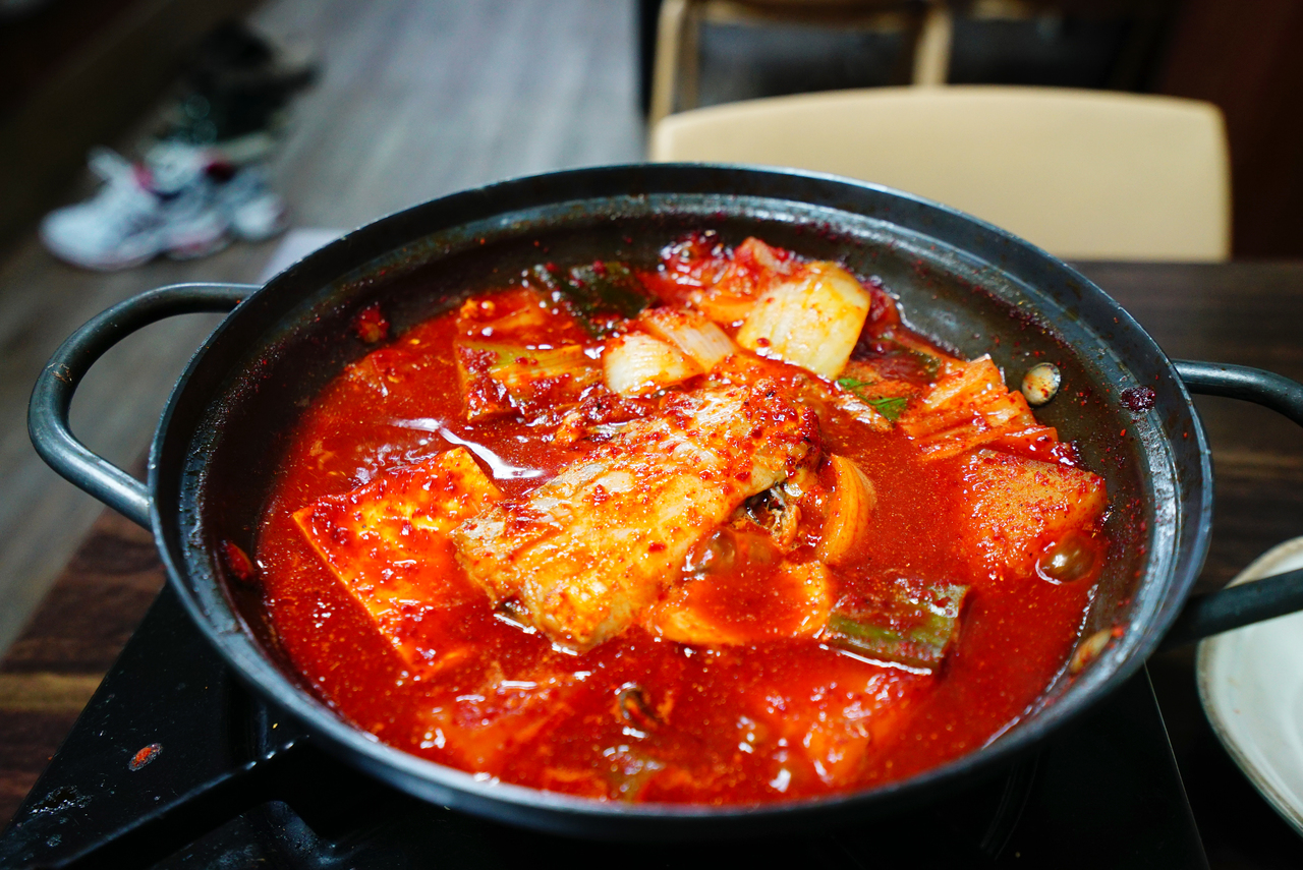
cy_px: 435
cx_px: 652
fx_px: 1123
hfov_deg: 60.3
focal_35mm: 31
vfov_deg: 42.4
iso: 2000
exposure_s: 1/60
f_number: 5
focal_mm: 31
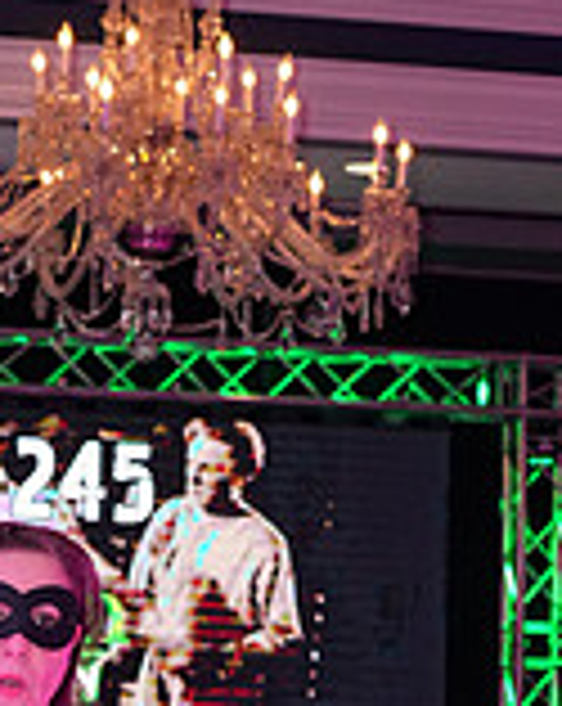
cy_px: 989
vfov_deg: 9.5
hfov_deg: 7.8
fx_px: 4129
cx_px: 524
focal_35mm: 198
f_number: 5.6
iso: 2500
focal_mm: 57
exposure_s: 1/250
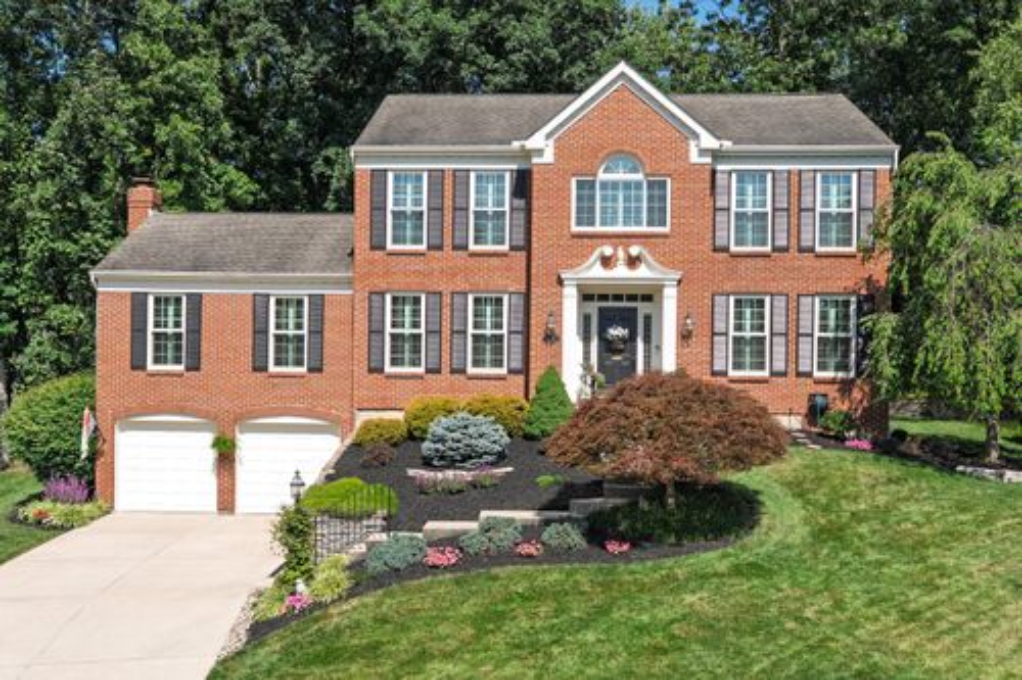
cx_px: 511
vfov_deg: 38.9
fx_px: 965
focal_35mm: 34
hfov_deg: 55.8
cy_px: 340
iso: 250
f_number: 9
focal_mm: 34
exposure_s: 1/500
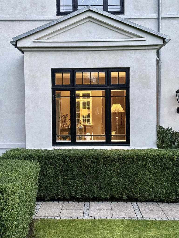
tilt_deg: -1.9
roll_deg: -0.2
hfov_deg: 30.3
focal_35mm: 48
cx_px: 90
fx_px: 331
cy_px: 119
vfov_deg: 39.7
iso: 500
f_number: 1.78
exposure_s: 1/40
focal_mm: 6.76
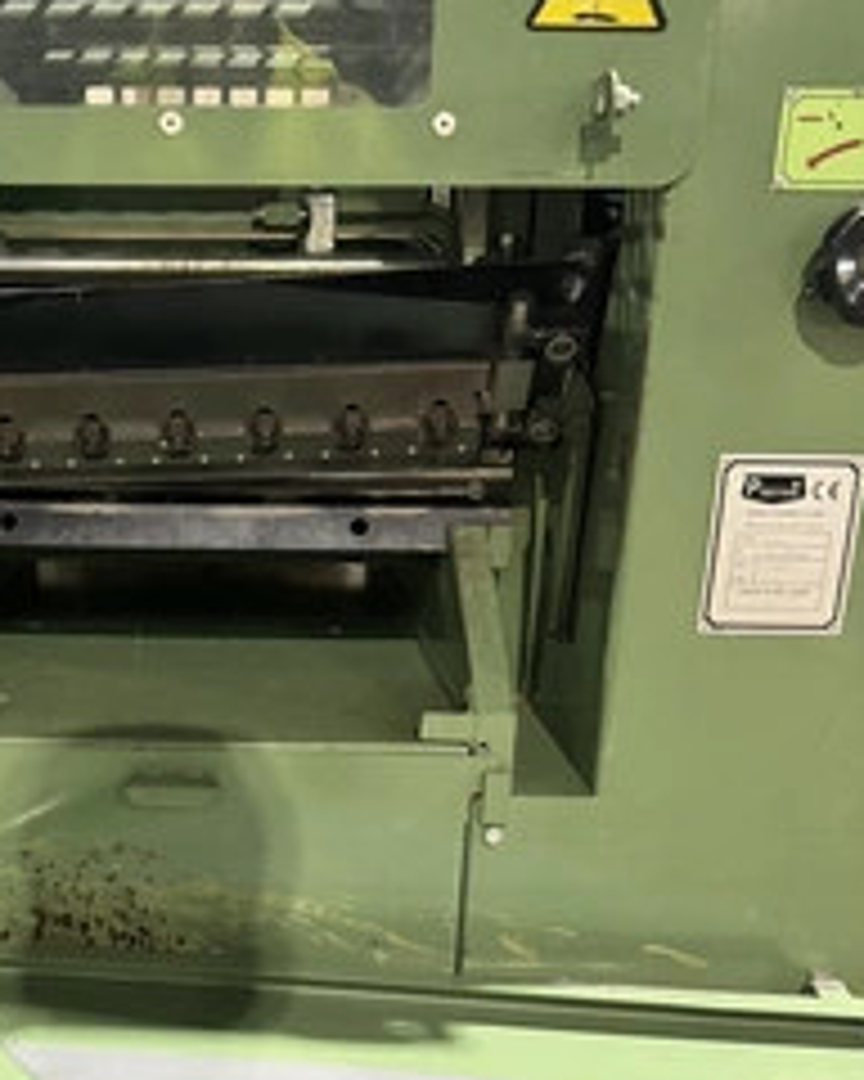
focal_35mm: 39
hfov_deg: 37.1
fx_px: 1247
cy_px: 680
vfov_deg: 46.4
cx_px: 194
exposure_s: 1/60
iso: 800
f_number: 1.78
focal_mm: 6.86
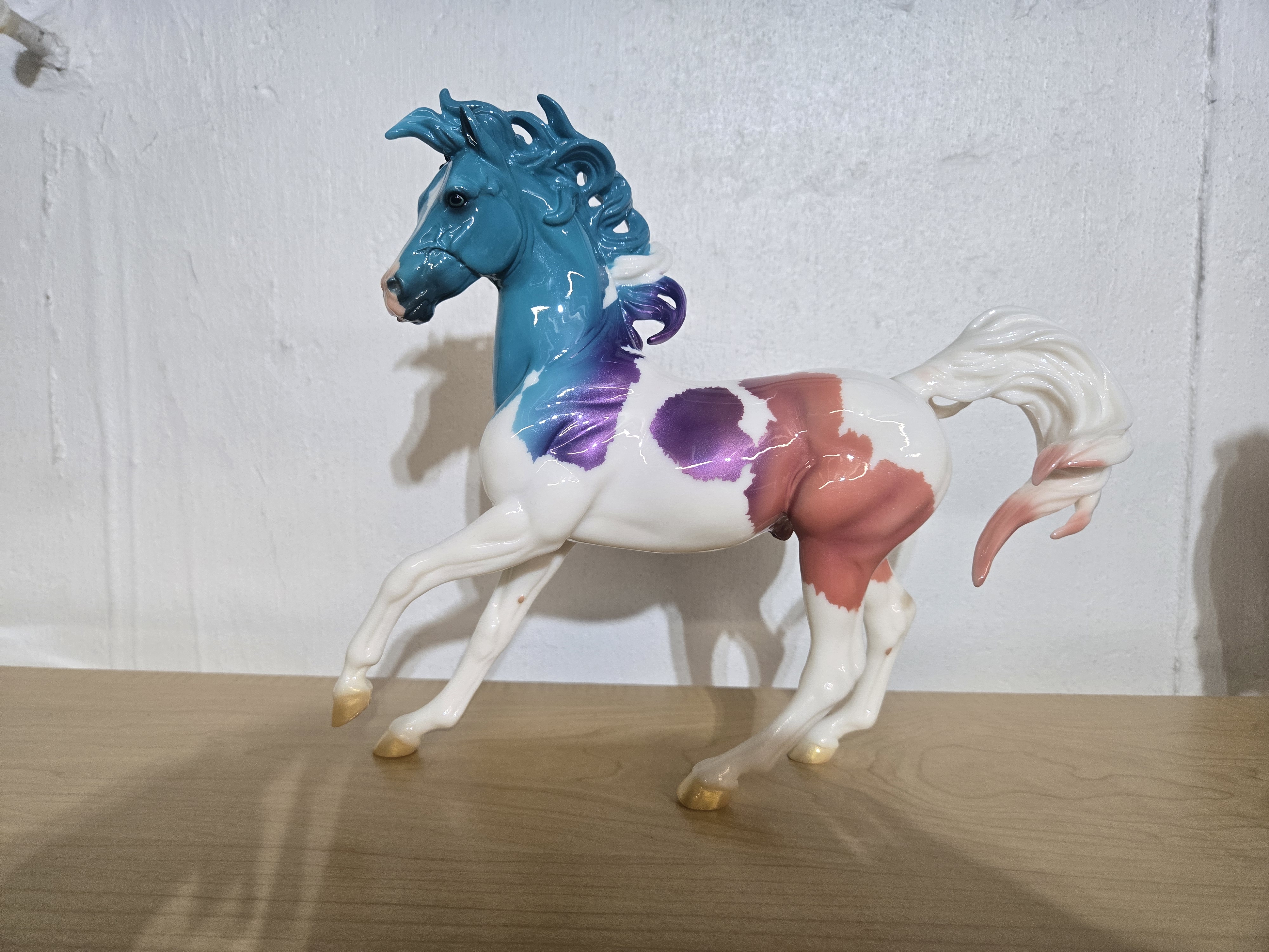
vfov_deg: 58.9
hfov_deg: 73.9
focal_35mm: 23
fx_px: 843
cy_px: 476
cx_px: 634
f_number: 1.8
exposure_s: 1/120
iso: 320
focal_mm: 5.4
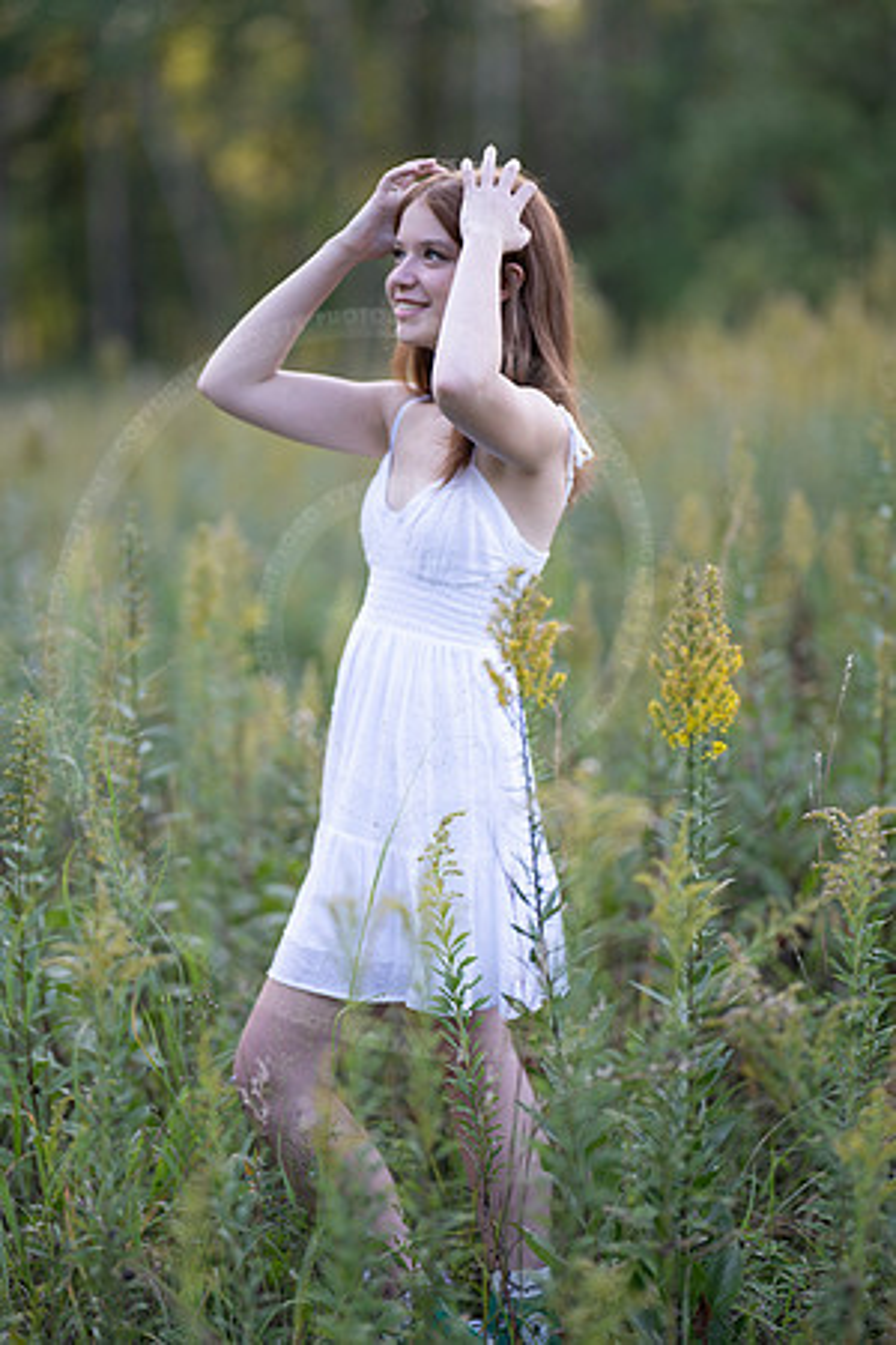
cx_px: 448
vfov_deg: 23.9
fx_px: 3173
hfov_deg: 16.1
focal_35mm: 85
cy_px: 672
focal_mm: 85
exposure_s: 1/800
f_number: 1.2
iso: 160
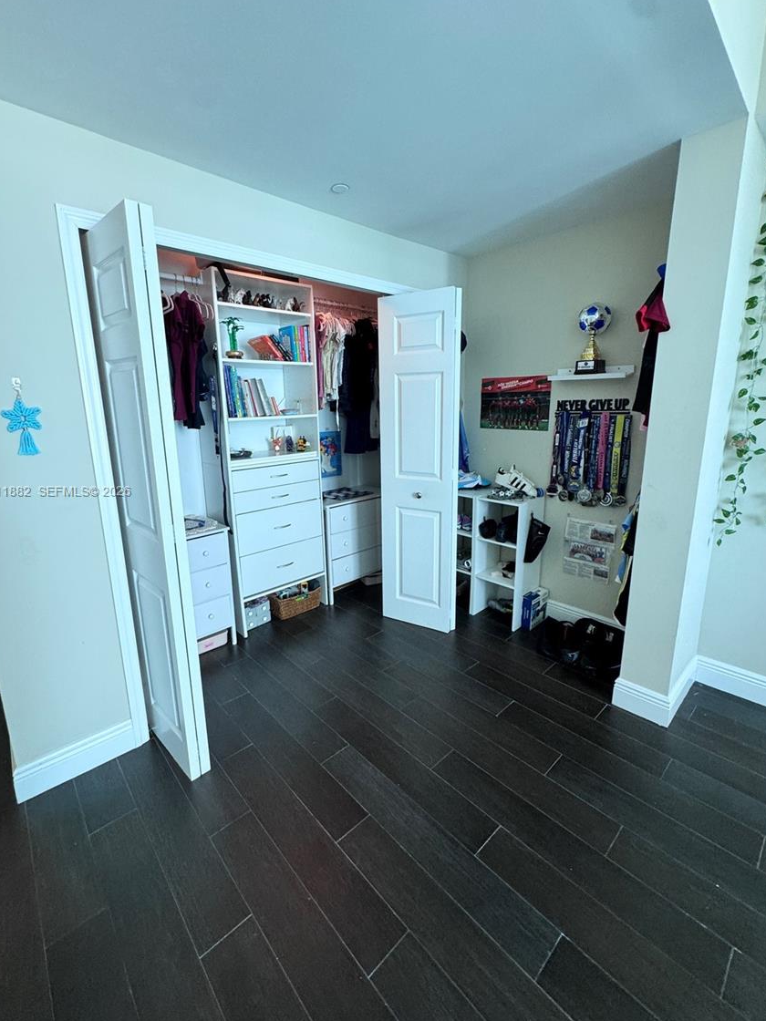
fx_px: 443
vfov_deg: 98.1
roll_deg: +0.3
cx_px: 372
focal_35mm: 15
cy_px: 492
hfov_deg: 81.7
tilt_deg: -12.9
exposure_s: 1/120
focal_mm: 2.22
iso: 200
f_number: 2.2
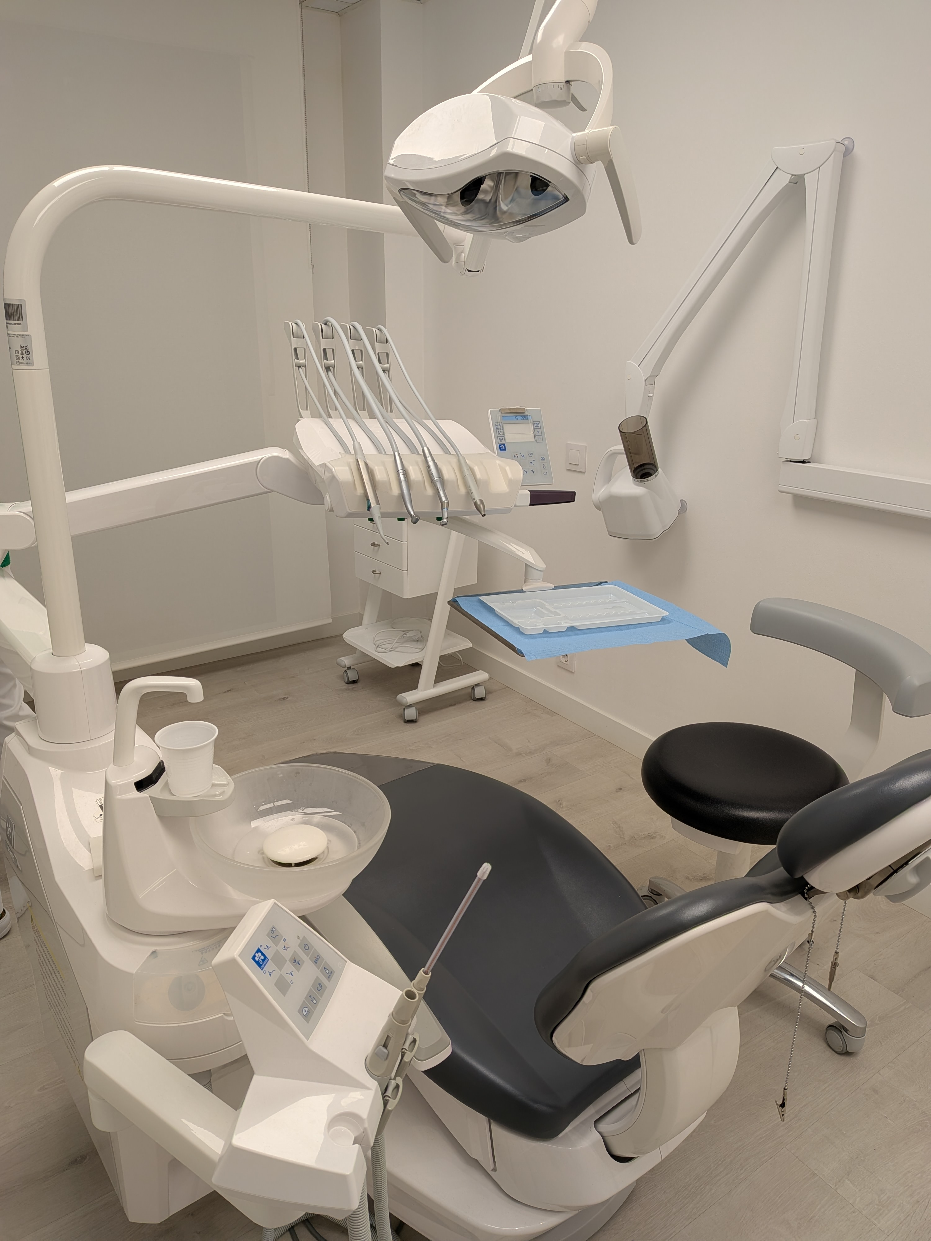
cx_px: 466
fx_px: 861
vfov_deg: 71.6
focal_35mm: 24
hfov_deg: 56.8
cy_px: 620
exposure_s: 1/100
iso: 25
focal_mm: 4.53
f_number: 1.7
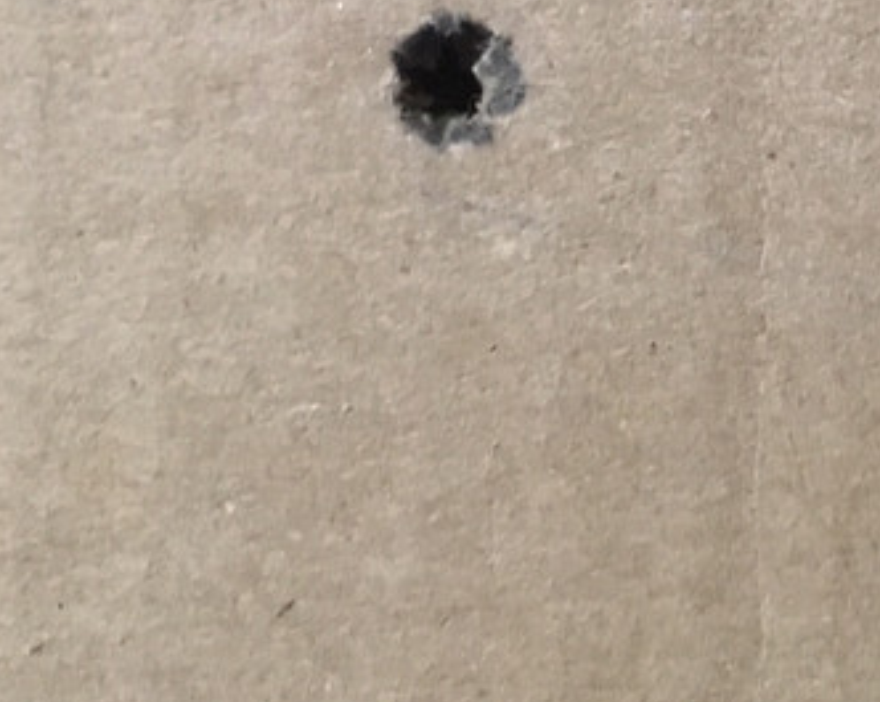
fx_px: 2368
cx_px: 794
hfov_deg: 20.6
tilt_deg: -87.4
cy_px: -148
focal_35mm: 91
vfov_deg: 16.2
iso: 400
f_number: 2.2
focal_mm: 4.15
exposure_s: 1/15
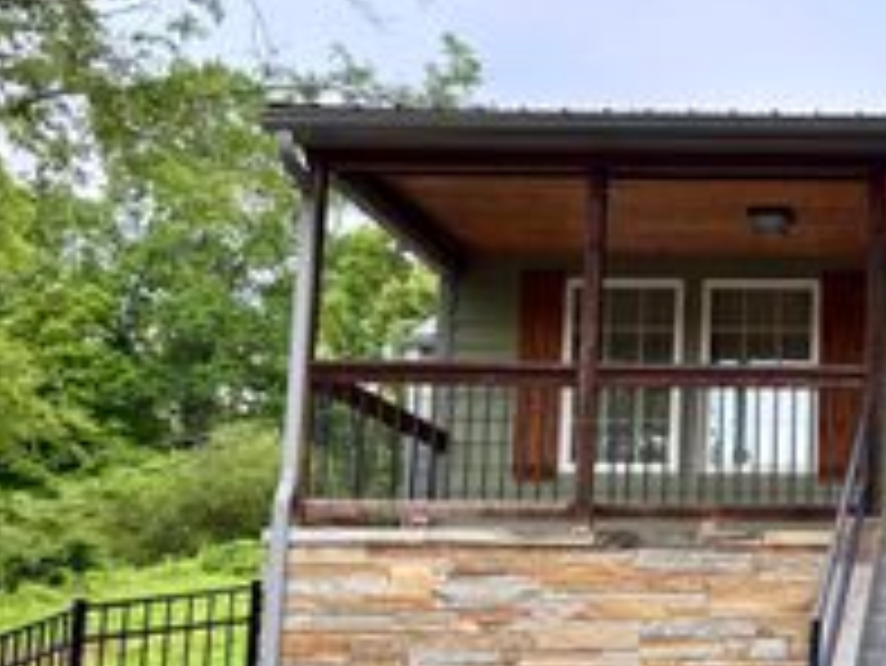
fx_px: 1690
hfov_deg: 27.0
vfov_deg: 22.1
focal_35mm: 66
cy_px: 466
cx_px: 971
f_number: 1.6
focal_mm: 5.96
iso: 50
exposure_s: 1/519
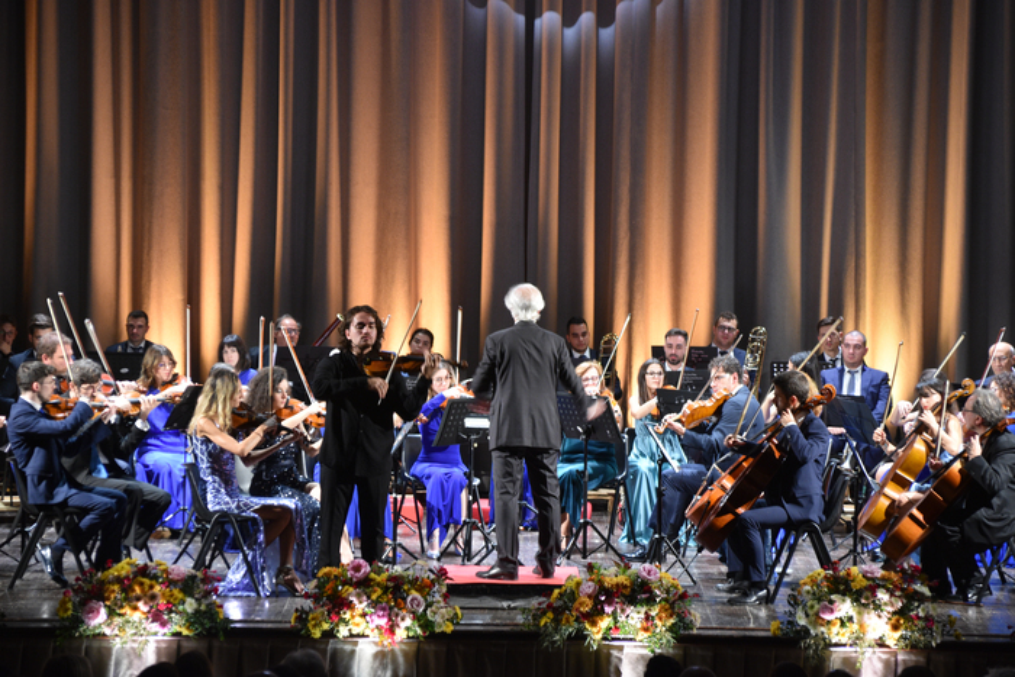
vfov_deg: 11.4
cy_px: 338
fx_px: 3384
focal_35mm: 120
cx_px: 508
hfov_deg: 17.1
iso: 800
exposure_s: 1/13
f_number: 5.3
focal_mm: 80
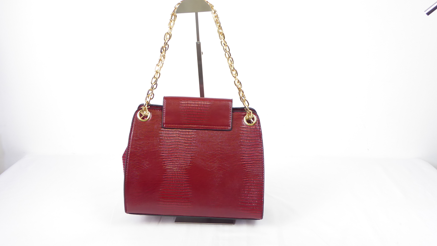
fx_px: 406
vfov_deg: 33.7
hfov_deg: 56.6
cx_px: 218
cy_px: 127
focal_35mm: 35
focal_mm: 5.4
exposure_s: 1/60
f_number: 3.5
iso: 320
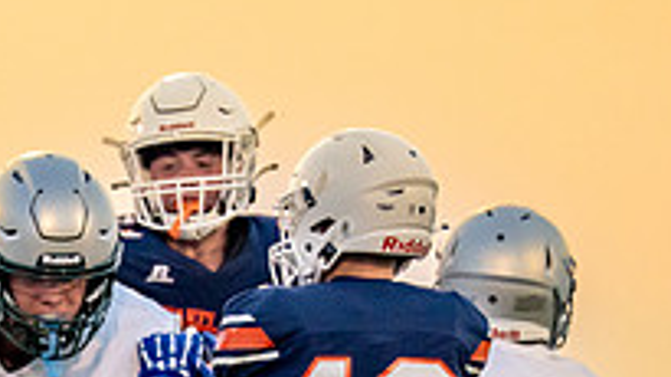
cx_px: -34
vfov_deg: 1.2
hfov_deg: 2.2
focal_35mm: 982
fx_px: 17461
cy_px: 652
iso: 1250
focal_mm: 200
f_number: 2.8
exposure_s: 1/1000
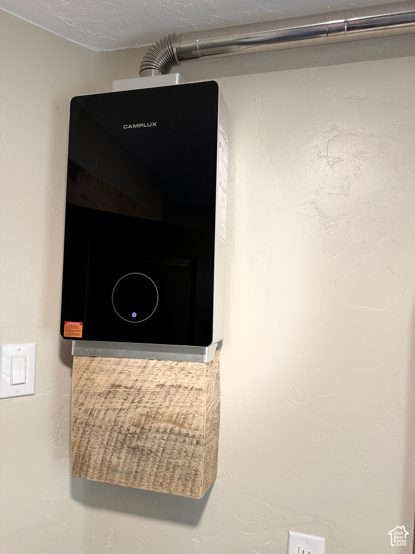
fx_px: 384
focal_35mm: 24
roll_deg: -2.1
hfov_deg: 56.8
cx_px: 208
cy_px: 277
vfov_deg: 71.6
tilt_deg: +2.0
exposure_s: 1/41
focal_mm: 6.76
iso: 160
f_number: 1.78
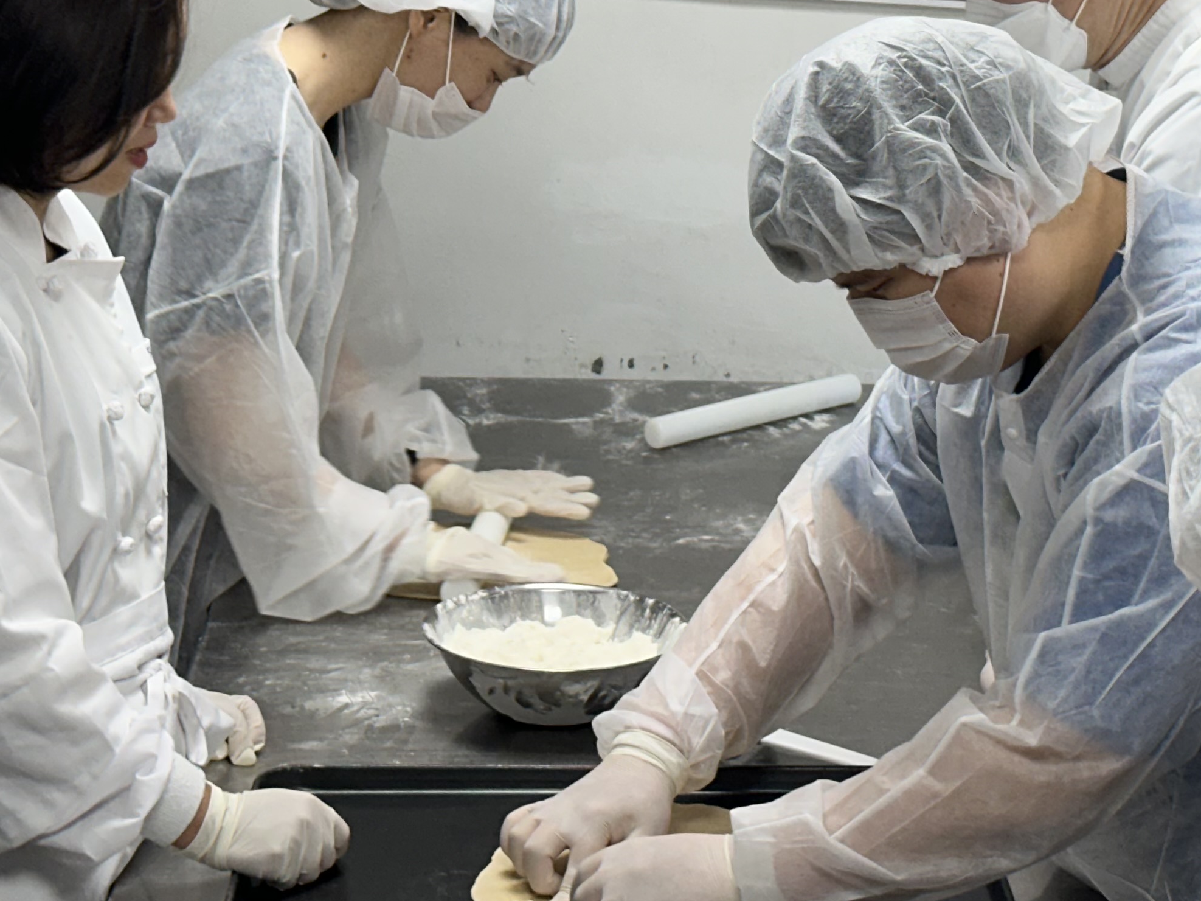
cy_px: 56
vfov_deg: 14.9
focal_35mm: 98
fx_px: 3400
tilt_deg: -8.3
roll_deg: -2.3
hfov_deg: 20.0
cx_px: 680
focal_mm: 6.86
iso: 100
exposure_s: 1/120
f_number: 1.78
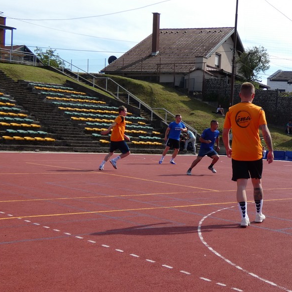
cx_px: 253
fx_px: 534
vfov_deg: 30.5
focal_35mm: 56
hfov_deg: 29.5
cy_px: 171
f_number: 3.3
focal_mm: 5.5
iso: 80
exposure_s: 1/800
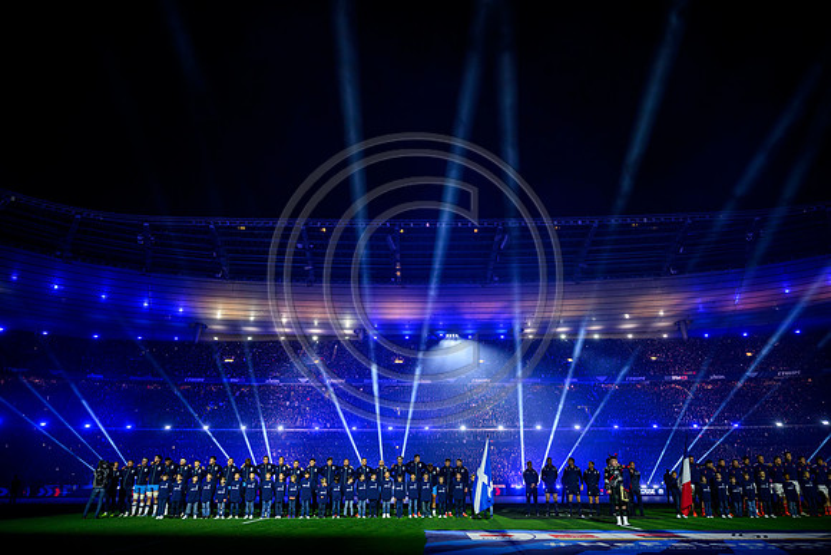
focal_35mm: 24
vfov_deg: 53.2
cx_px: 416
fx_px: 554
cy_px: 278
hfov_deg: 73.7
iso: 1600
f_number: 2.8
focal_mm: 24
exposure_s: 1/500
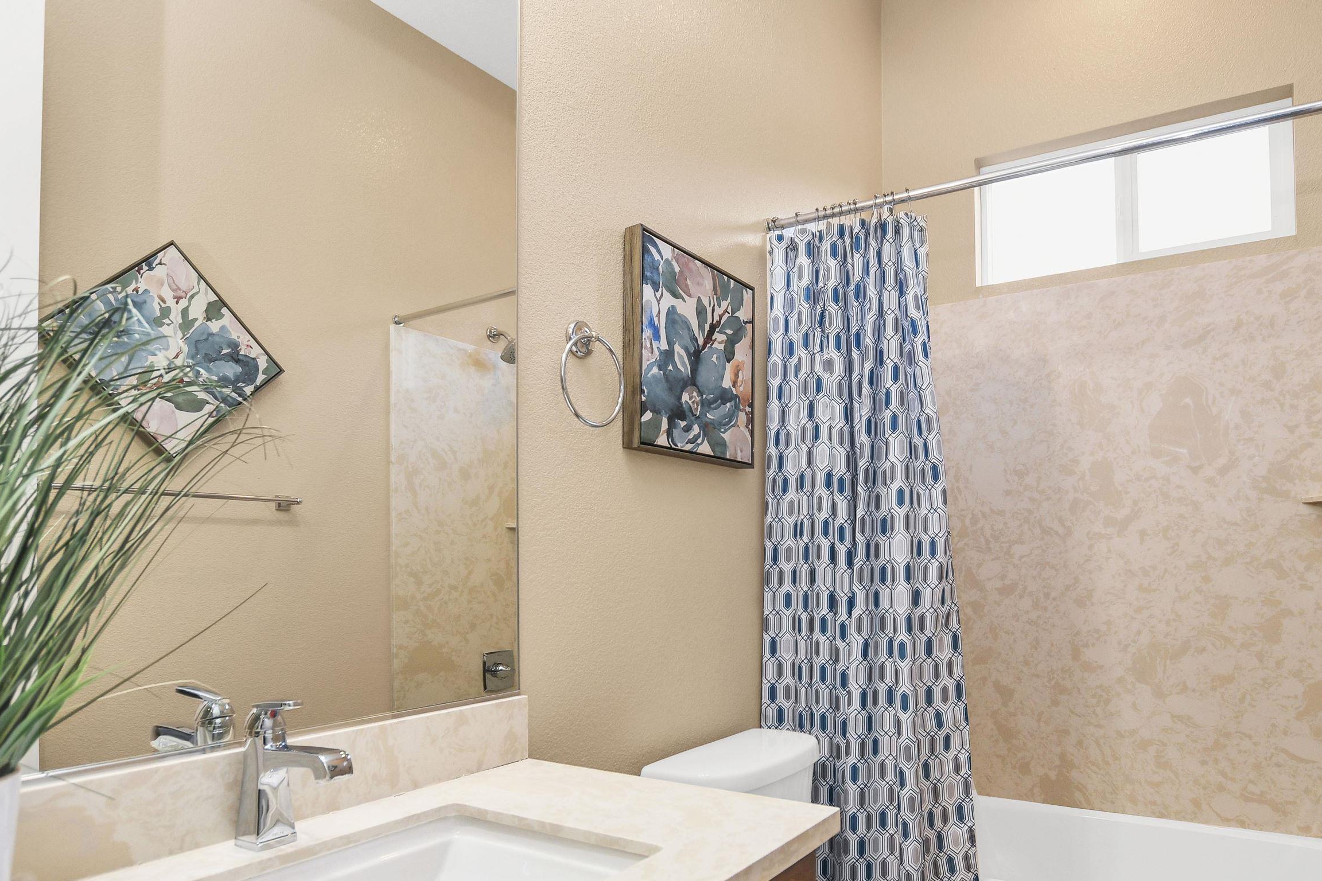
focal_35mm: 20
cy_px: 541
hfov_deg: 83.0
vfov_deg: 61.2
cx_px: 794
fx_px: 734
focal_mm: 10
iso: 250
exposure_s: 1/60
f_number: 4
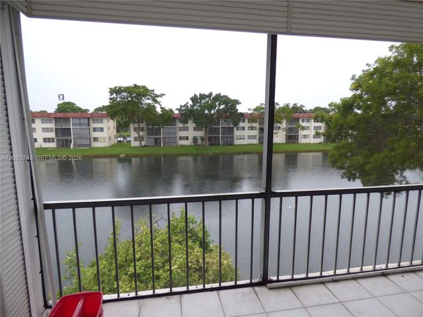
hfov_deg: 81.7
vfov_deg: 66.0
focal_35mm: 20
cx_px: 212
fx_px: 244
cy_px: 158
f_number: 2.8
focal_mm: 3.58
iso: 100
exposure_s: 1/100
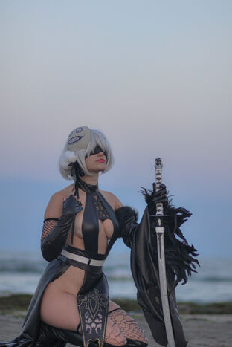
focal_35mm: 144
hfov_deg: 9.6
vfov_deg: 14.3
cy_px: 160
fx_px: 1386
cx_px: 120
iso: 160
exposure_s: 1/320
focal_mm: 85
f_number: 1.8
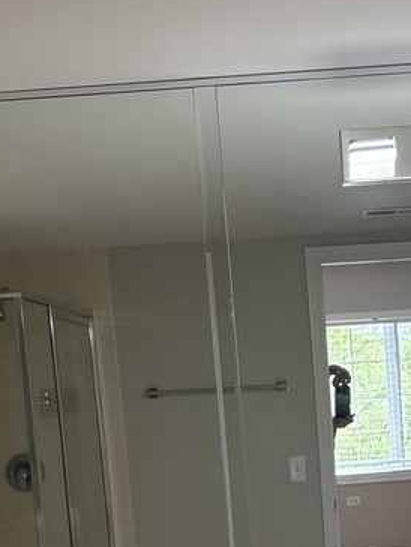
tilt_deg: -7.1
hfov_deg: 18.9
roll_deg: +3.1
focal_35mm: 77
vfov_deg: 24.4
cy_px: 526
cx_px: 352
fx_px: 1218
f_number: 1.6
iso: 125
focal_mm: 5.96
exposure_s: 1/148
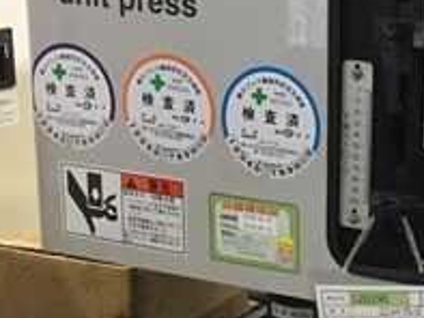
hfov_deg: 19.9
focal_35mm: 94
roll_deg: -3.0
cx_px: 465
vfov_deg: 15.7
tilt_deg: -13.5
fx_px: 1152
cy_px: 196
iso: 160
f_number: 2.2
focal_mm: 4.15
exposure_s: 1/30
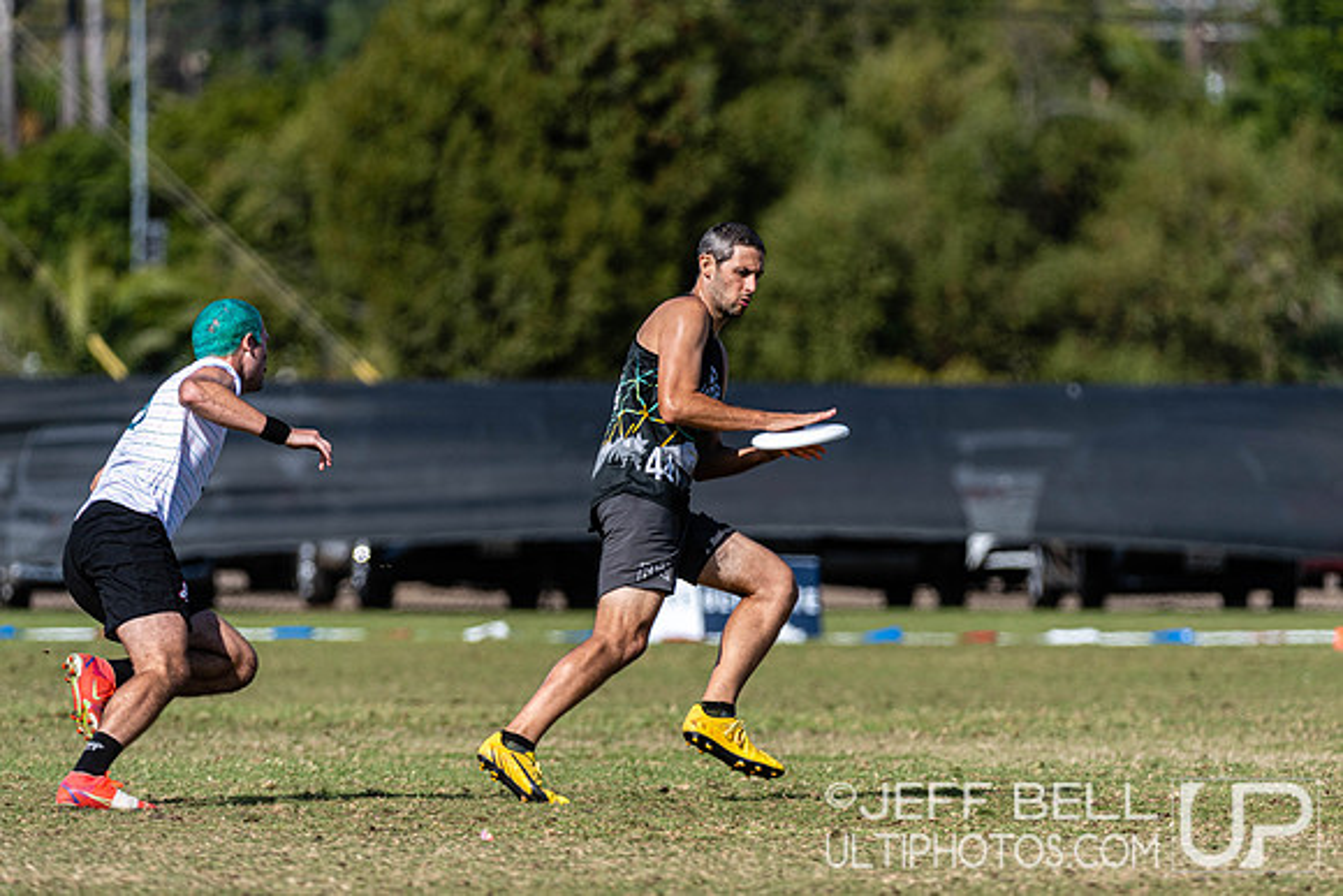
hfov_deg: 4.6
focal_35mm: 450
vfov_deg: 3.1
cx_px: 672
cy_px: 448
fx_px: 16791
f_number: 4
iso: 100
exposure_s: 1/1250
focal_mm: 300
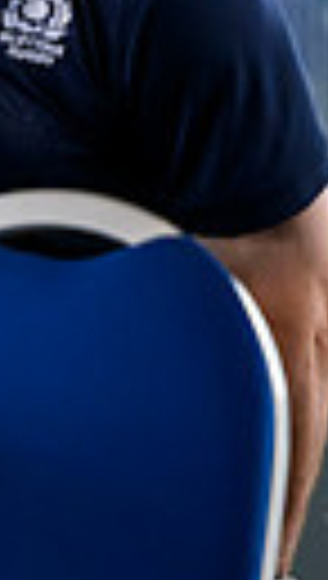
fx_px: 9050
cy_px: -200
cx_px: -831
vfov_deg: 3.7
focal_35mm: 588
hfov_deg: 2.1
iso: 3200
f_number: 2.8
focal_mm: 125
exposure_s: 1/500
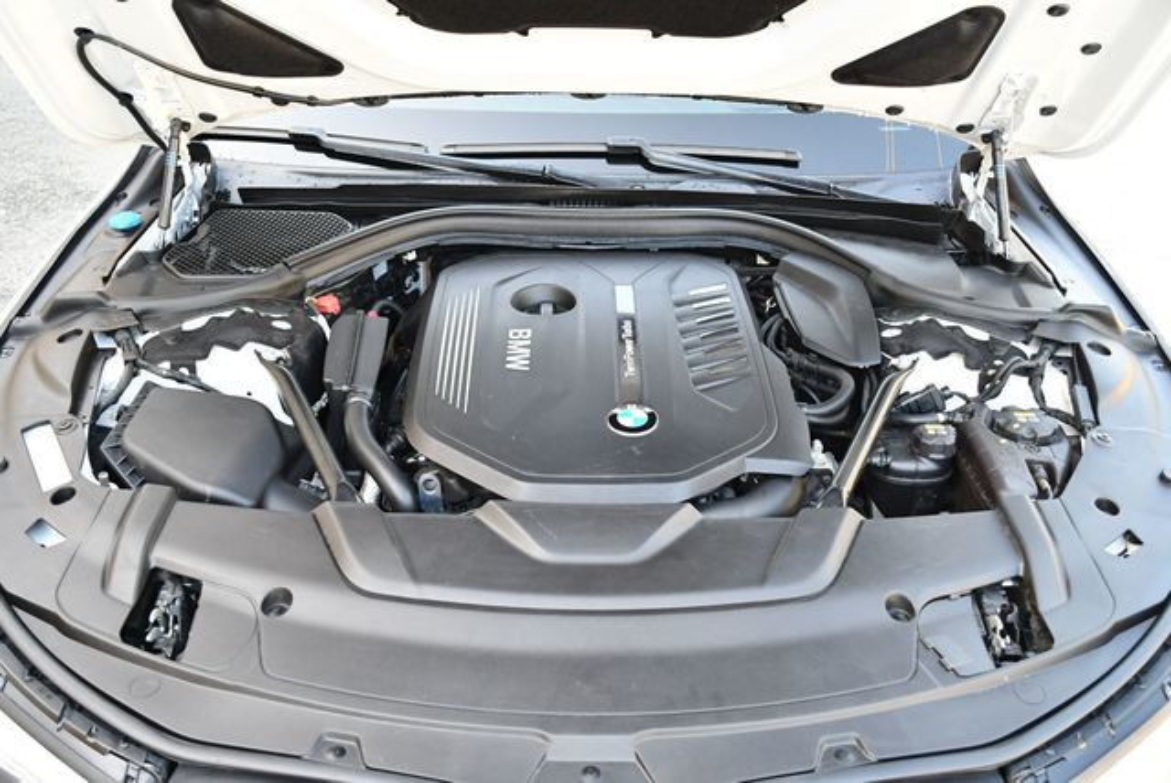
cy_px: 392
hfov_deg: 53.1
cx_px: 586
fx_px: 1172
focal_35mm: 36
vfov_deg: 36.9
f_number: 3.5
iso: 800
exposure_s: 1/250
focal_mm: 18
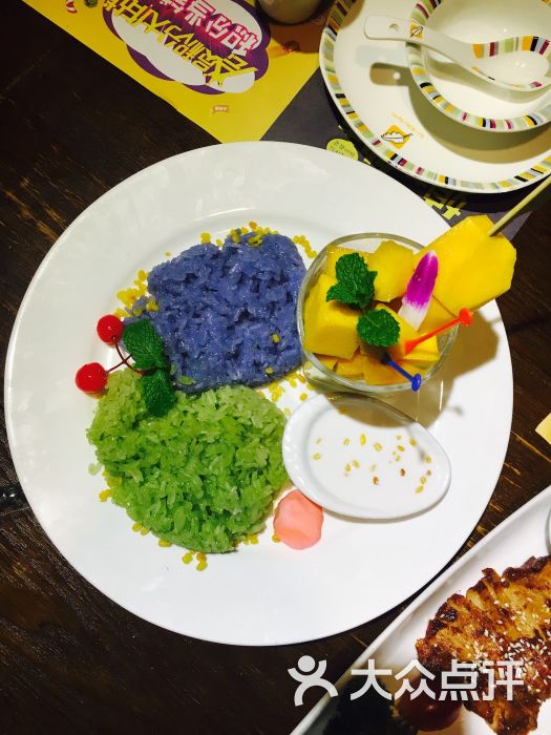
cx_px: 276
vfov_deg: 61.7
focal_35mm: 29
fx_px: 615
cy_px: 368
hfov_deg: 48.2
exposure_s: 1/33
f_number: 2.2
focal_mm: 4.15
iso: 32
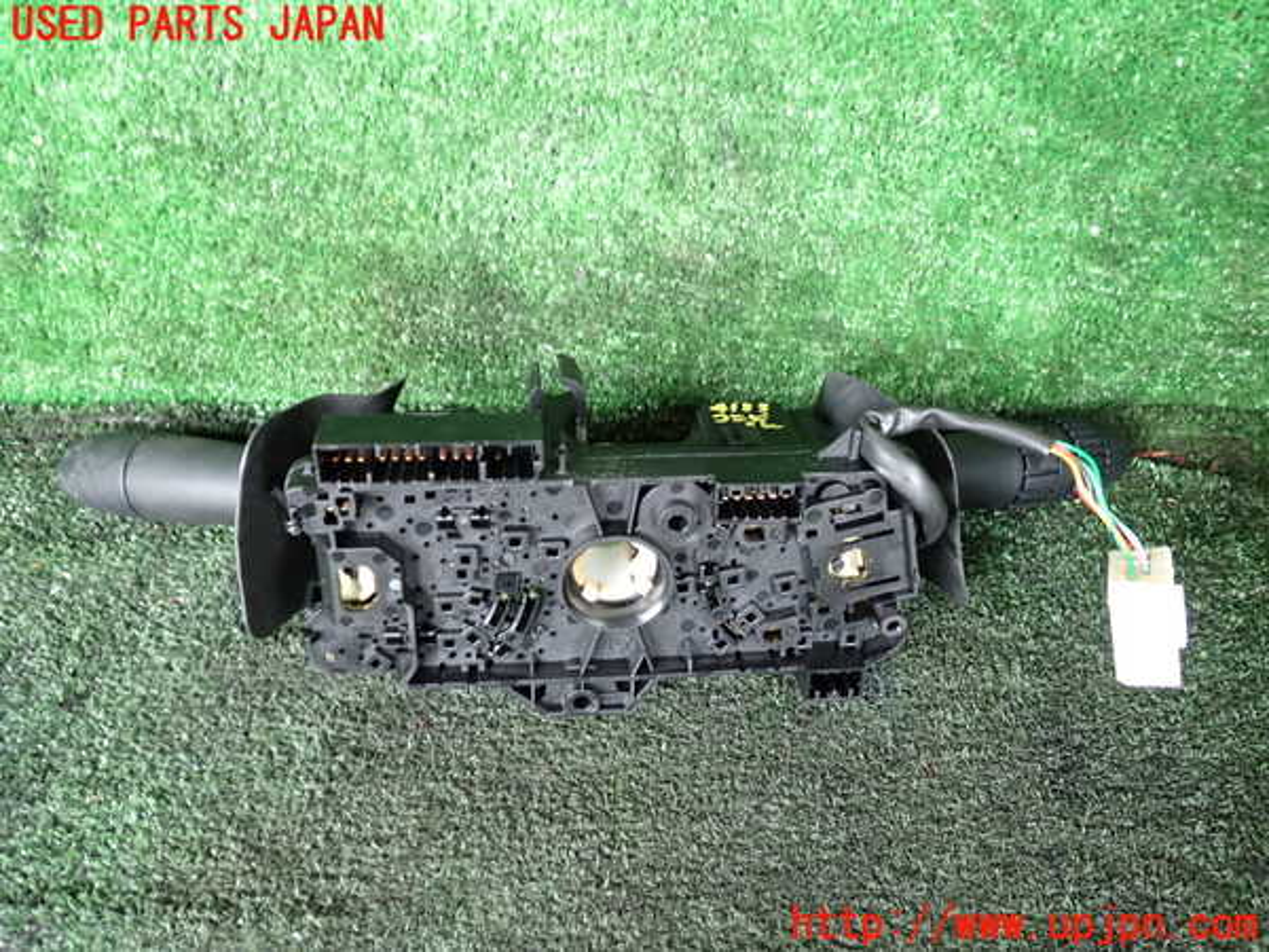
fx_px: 1100
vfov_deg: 46.8
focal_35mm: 30
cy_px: 476
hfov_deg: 60.0
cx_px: 634
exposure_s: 1/30
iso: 400
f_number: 2.3
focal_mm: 5.4
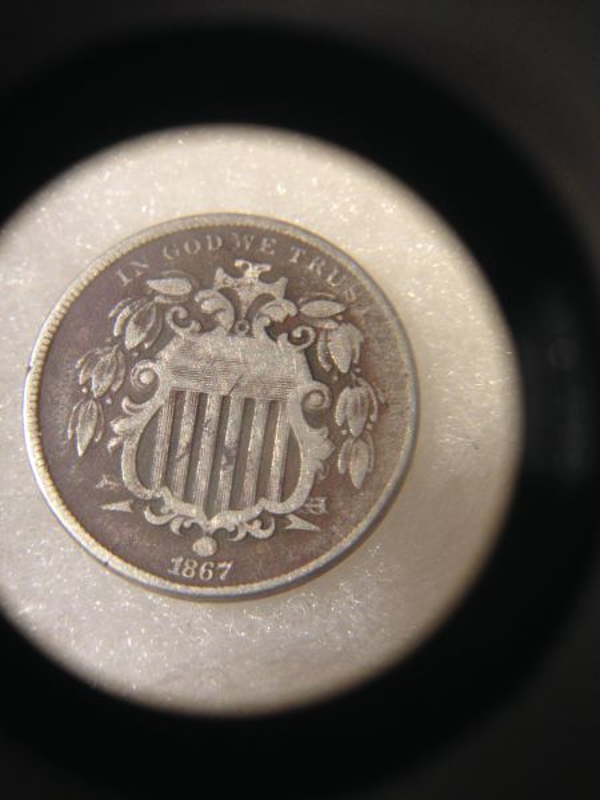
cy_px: 400
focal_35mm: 33
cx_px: 300
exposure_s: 1/20
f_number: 2.4
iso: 125
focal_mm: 4.12
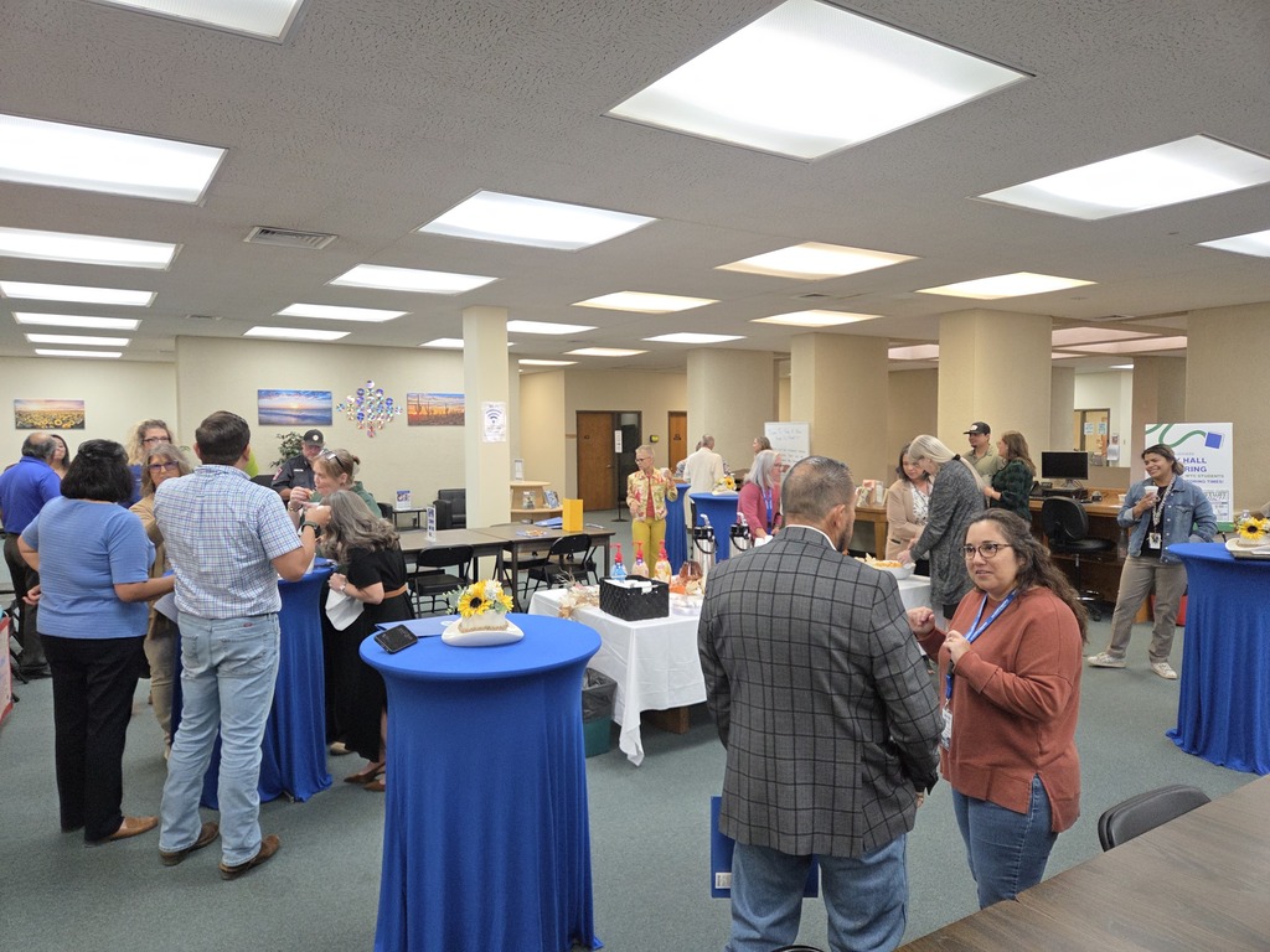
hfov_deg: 73.9
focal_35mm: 23
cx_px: 635
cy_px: 476
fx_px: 844
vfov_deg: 58.9
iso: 250
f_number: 1.8
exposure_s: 1/120
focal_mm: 5.4
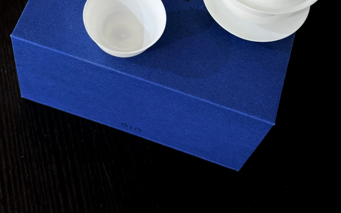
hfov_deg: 30.2
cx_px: 171
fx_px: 632
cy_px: 3
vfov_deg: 18.7
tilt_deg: -59.9
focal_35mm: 68
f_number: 1.78
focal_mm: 6.76
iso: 160
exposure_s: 1/50
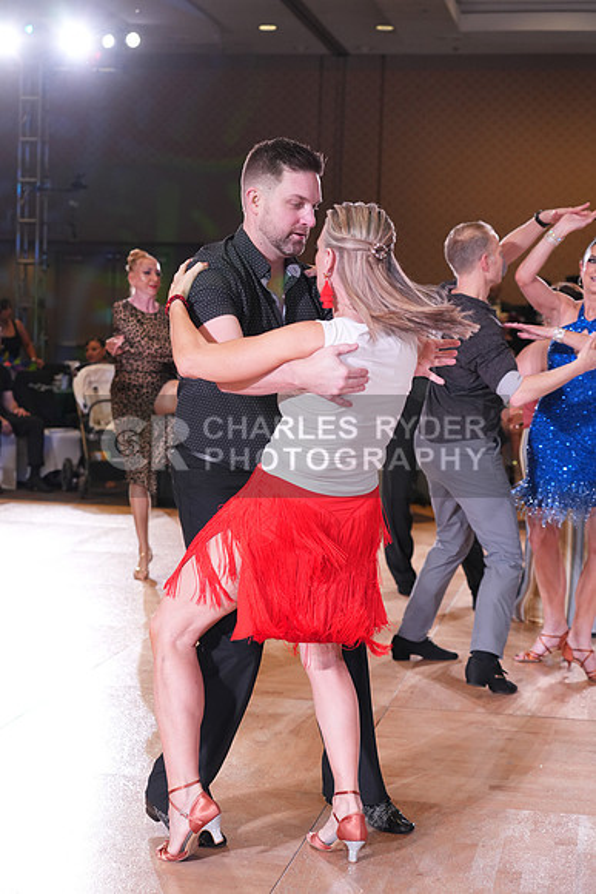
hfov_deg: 21.6
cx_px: 298
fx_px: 1563
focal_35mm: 63
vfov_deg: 31.9
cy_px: 447
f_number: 4
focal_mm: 63
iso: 2000
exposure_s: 1/320
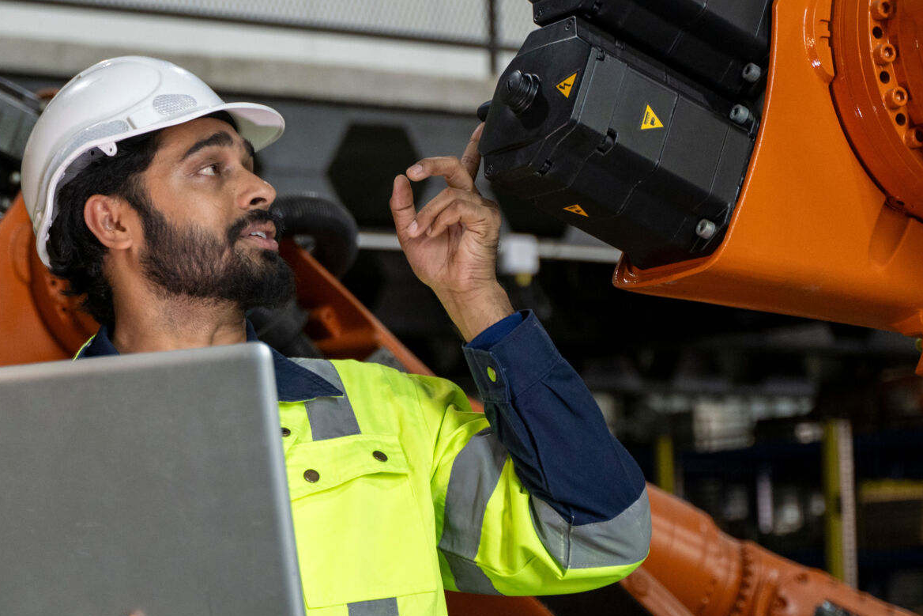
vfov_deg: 12.8
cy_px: 304
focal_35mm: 107
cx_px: 249
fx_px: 2744
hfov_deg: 19.0
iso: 800
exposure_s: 1/160
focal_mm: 50
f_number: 2.8
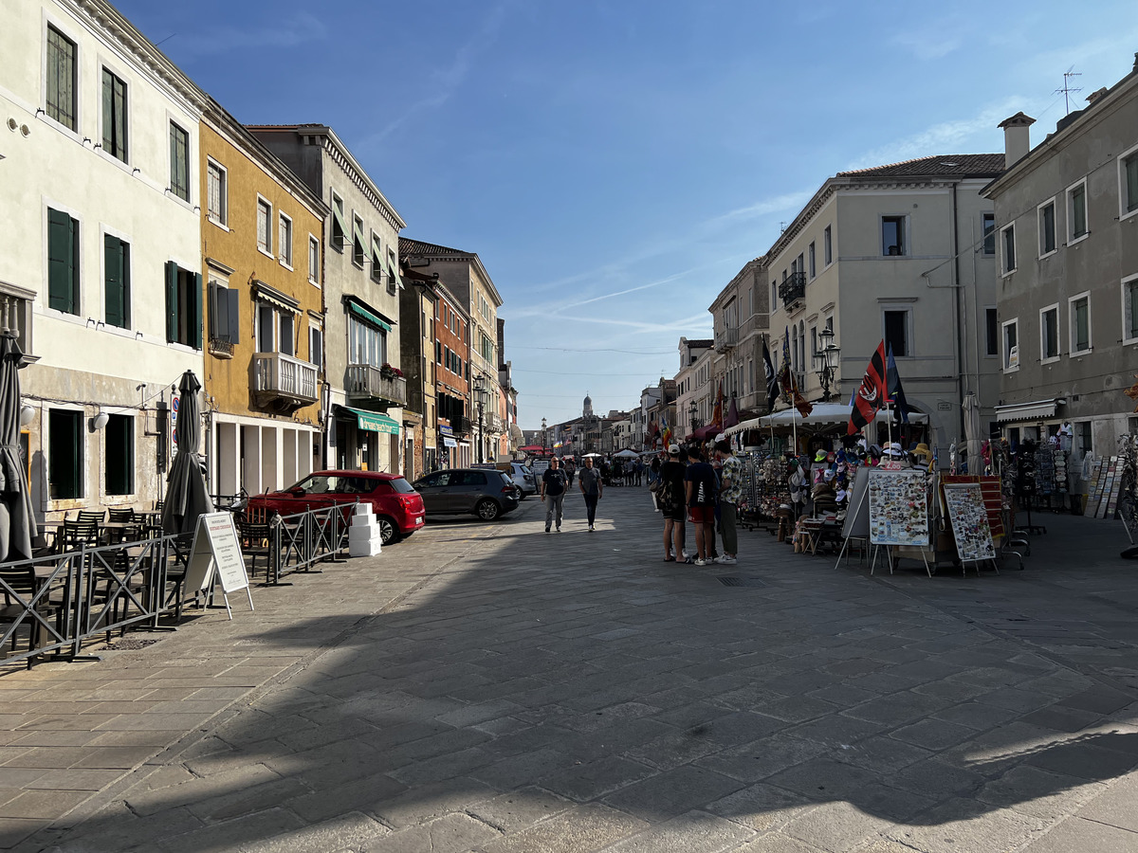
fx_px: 855
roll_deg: +0.7
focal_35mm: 26
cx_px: 569
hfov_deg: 67.3
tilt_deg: +1.2
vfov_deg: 53.1
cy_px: 426
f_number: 1.5
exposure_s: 1/6211
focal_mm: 5.7
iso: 50
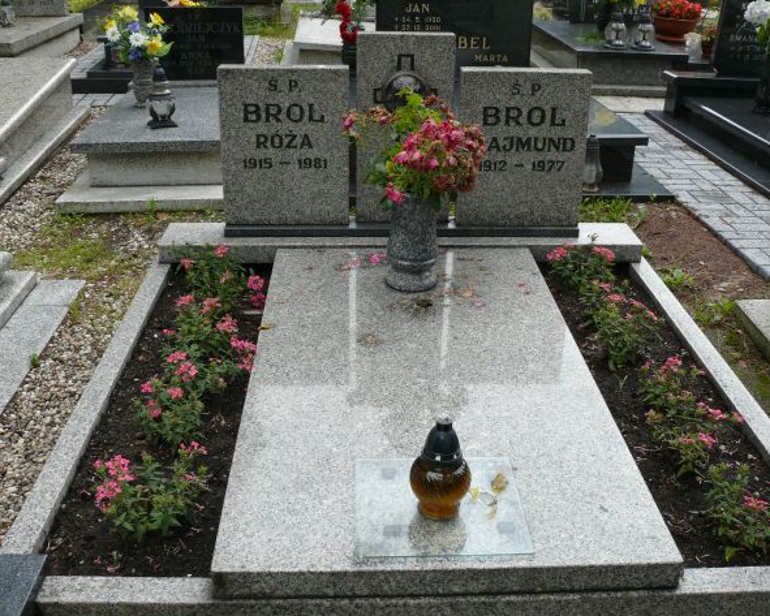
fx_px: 843
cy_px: 305
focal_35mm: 37
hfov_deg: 49.1
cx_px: 387
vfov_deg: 40.1
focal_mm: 7.4
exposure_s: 1/160
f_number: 4
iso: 100
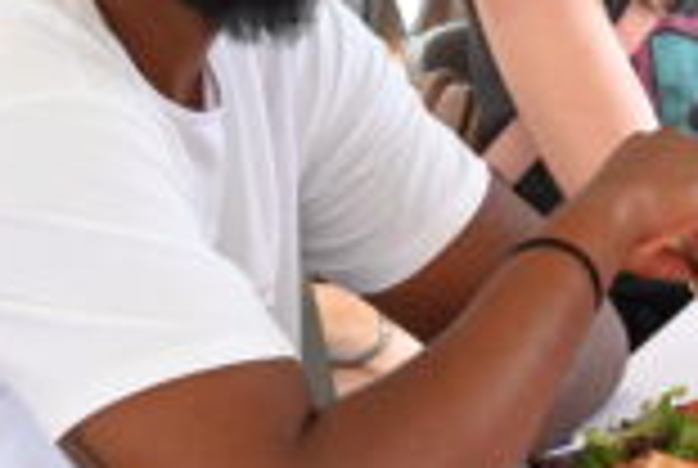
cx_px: 1076
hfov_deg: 10.3
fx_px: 3749
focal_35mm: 193
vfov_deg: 7.1
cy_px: -126
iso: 12800
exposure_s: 1/60
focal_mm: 50
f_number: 10
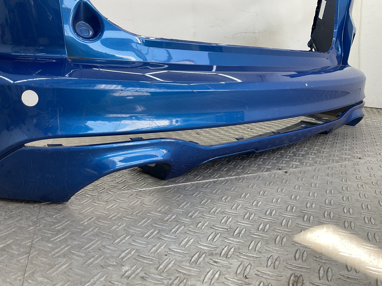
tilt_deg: -13.4
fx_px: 320
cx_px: 191
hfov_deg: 61.7
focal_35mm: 29
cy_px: 143
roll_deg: +0.3
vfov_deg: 48.2
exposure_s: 1/120
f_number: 1.8
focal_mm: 3
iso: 25
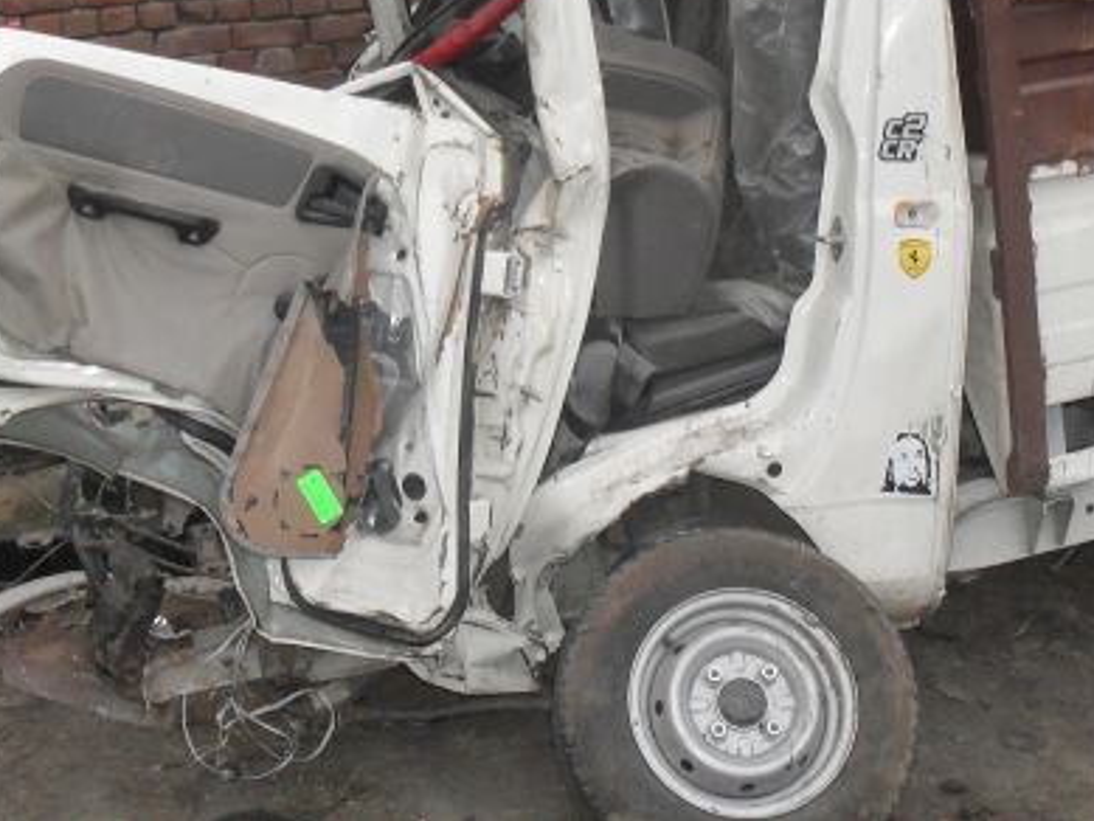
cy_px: 190
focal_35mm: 59
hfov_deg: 32.6
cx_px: 650
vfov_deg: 24.5
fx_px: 1865
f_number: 2.8
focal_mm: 6.3
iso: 200
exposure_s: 1/45
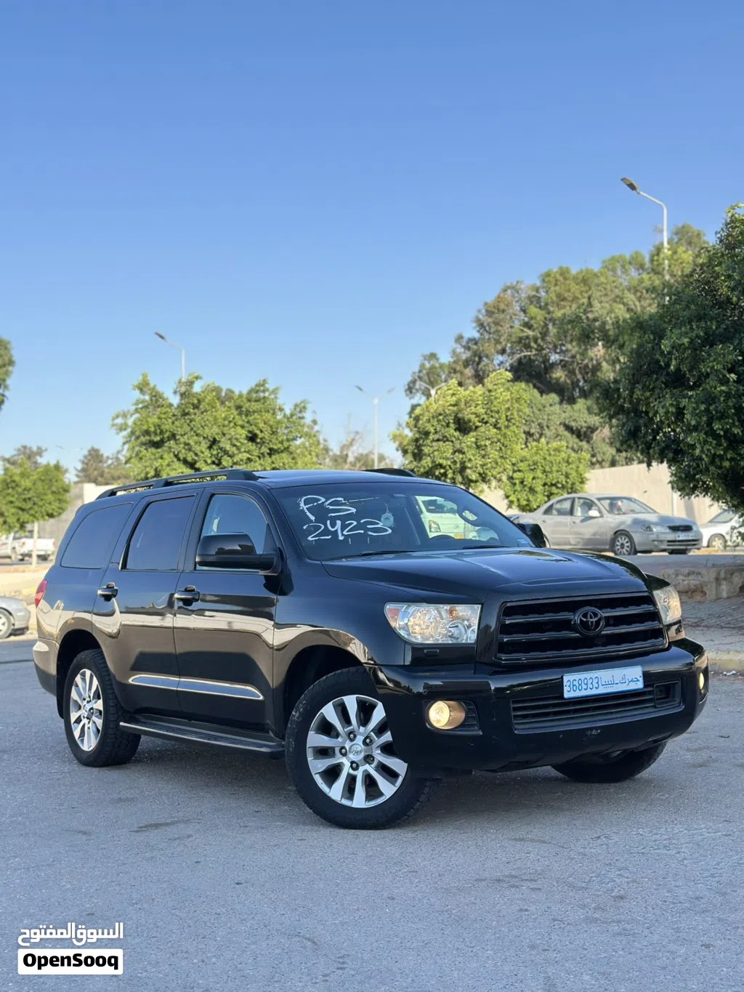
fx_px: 1375
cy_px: 496
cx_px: 372
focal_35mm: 48
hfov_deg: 30.3
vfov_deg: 39.7
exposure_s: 1/1323
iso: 80
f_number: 1.78
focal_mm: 6.86
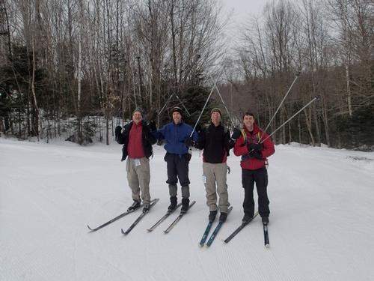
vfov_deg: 54.9
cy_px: 140
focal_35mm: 25
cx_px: 187
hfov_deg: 69.4
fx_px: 270
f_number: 8
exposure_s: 1/160
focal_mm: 4.5
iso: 100
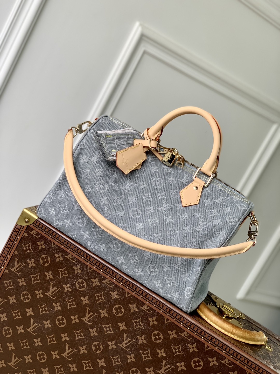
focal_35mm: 52
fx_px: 561
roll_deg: -28.6
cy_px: 187
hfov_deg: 28.0
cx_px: 140
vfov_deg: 36.8
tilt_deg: -11.1
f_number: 2.4
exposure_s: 1/122
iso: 16
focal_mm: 6
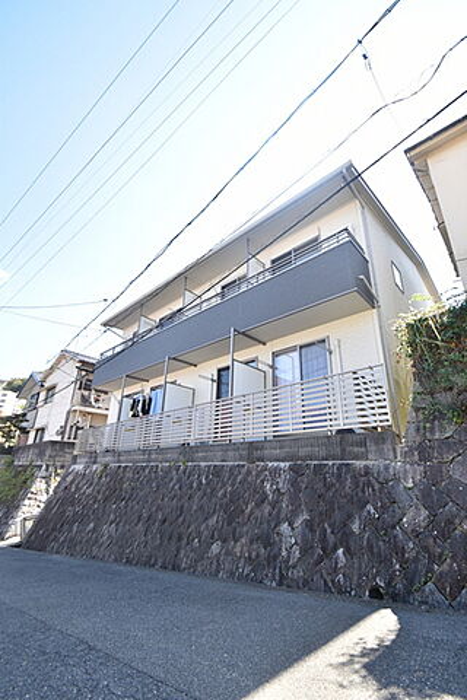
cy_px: 350
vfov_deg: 100.4
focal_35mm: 15
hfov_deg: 77.3
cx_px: 234
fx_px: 292
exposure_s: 1/125
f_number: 5.6
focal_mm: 10
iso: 100
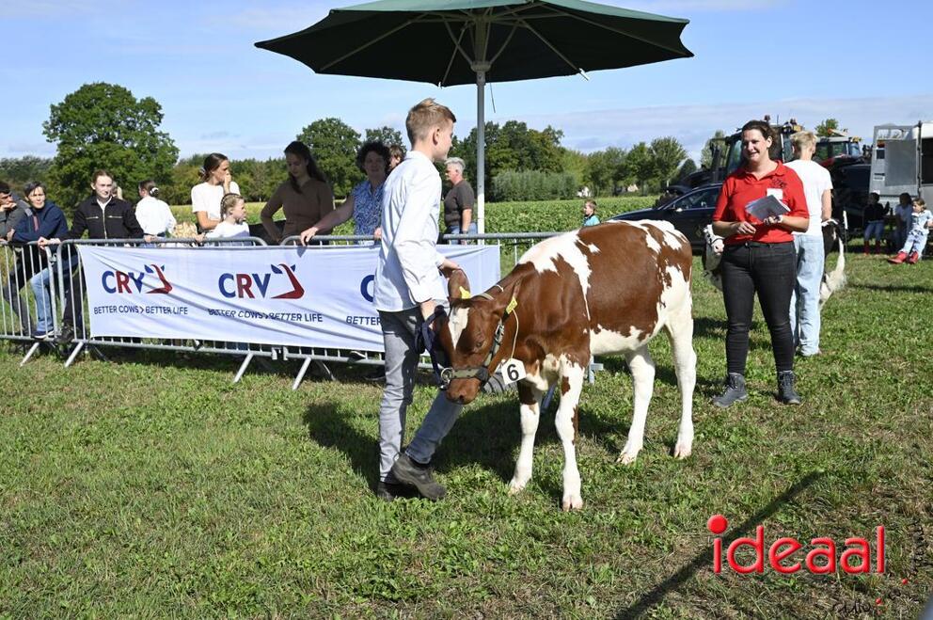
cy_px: 310
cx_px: 466
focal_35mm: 40
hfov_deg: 48.5
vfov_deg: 33.3
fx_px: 1035
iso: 200
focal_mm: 40
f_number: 10
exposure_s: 1/320
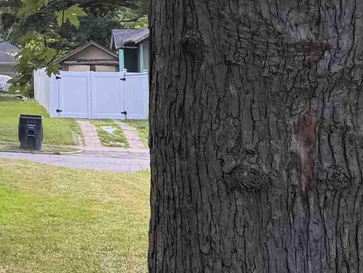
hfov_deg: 15.7
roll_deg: -1.8
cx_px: -313
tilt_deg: +6.9
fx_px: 1101
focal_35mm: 105
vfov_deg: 13.7
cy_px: -58
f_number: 1.78
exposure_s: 1/333
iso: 80
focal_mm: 6.76
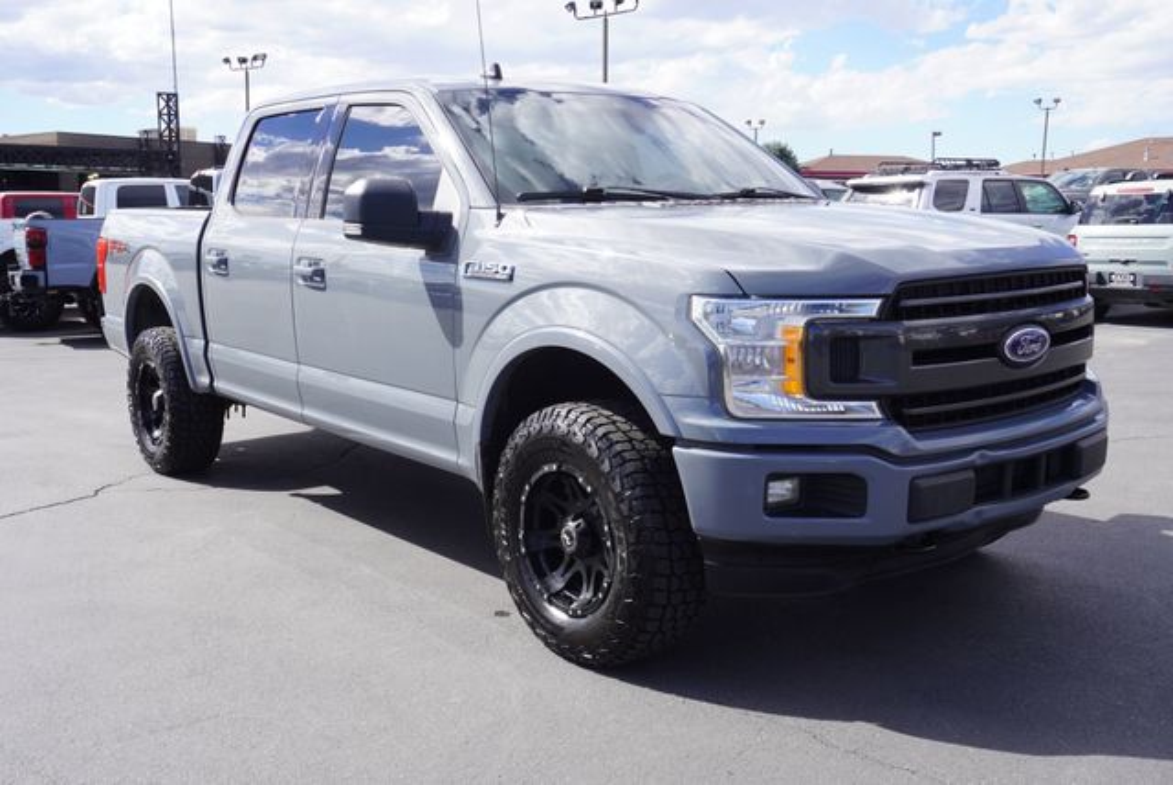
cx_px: 586
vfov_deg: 38.4
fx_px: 1125
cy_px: 392
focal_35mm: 34
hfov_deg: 55.1
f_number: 9
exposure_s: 1/125
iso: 100
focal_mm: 23
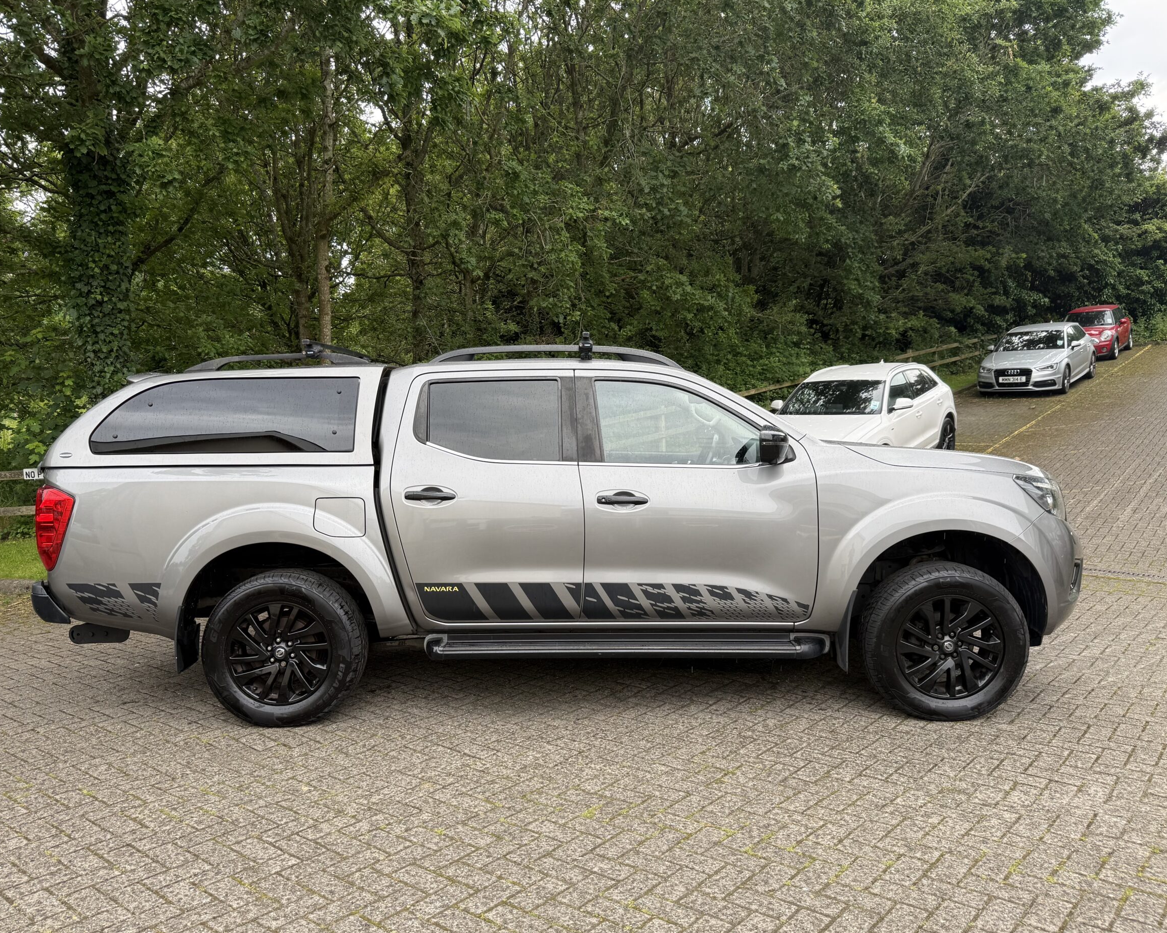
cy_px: 467
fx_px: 898
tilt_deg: -2.9
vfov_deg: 54.9
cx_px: 570
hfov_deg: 66.0
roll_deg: +0.6
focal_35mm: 26
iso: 80
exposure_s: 1/361
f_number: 1.78
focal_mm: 6.76
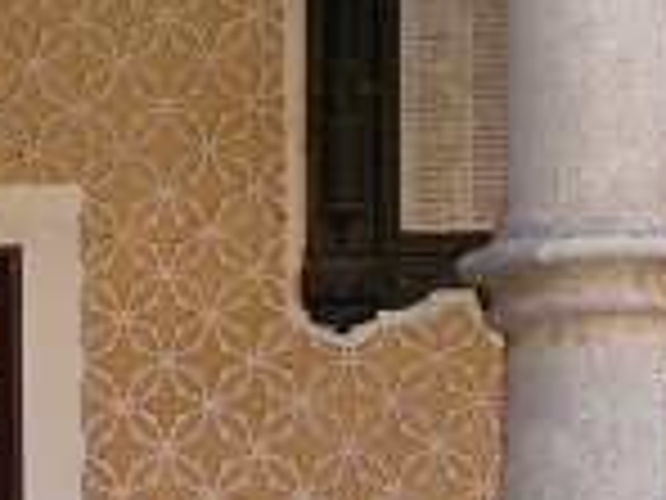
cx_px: -580
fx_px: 3001
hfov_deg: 11.6
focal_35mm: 156
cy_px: 840
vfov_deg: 9.2
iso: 160
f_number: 4
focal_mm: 28
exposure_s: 1/160
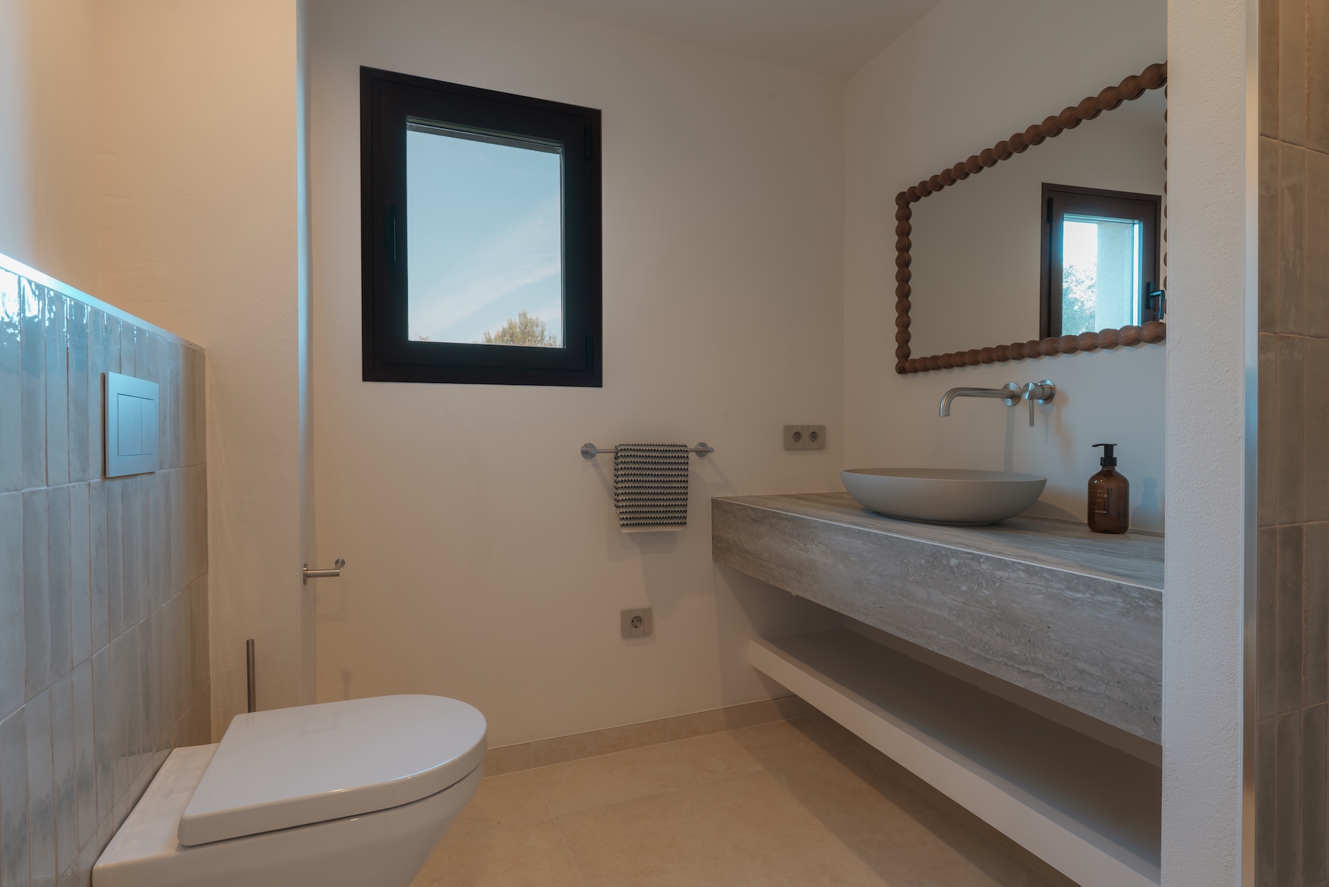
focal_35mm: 18
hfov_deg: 88.4
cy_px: 444
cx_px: 664
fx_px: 683
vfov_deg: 66.0
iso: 80
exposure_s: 1/40
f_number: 14
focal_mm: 18.5
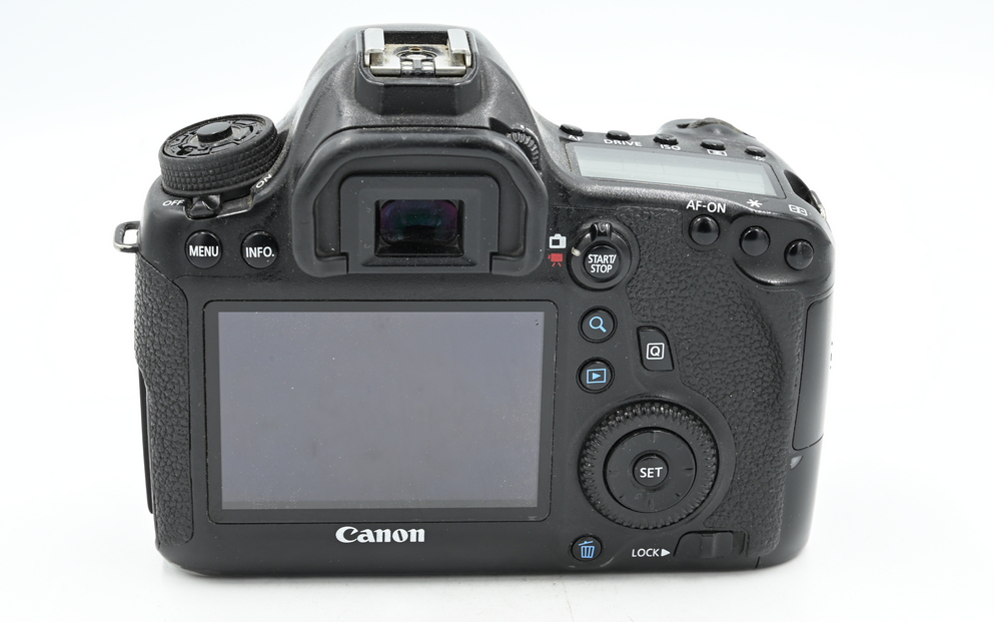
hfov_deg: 26.8
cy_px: 318
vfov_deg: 16.9
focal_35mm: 77
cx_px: 500
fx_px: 2086
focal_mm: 75
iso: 200
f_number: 14
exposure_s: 1/15
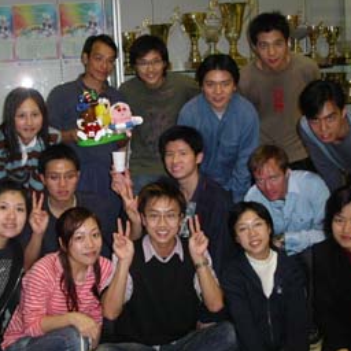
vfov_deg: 36.8
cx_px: 151
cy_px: 173
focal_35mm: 46
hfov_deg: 36.7
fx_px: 528
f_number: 2.8
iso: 111
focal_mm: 7.8
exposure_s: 1/30
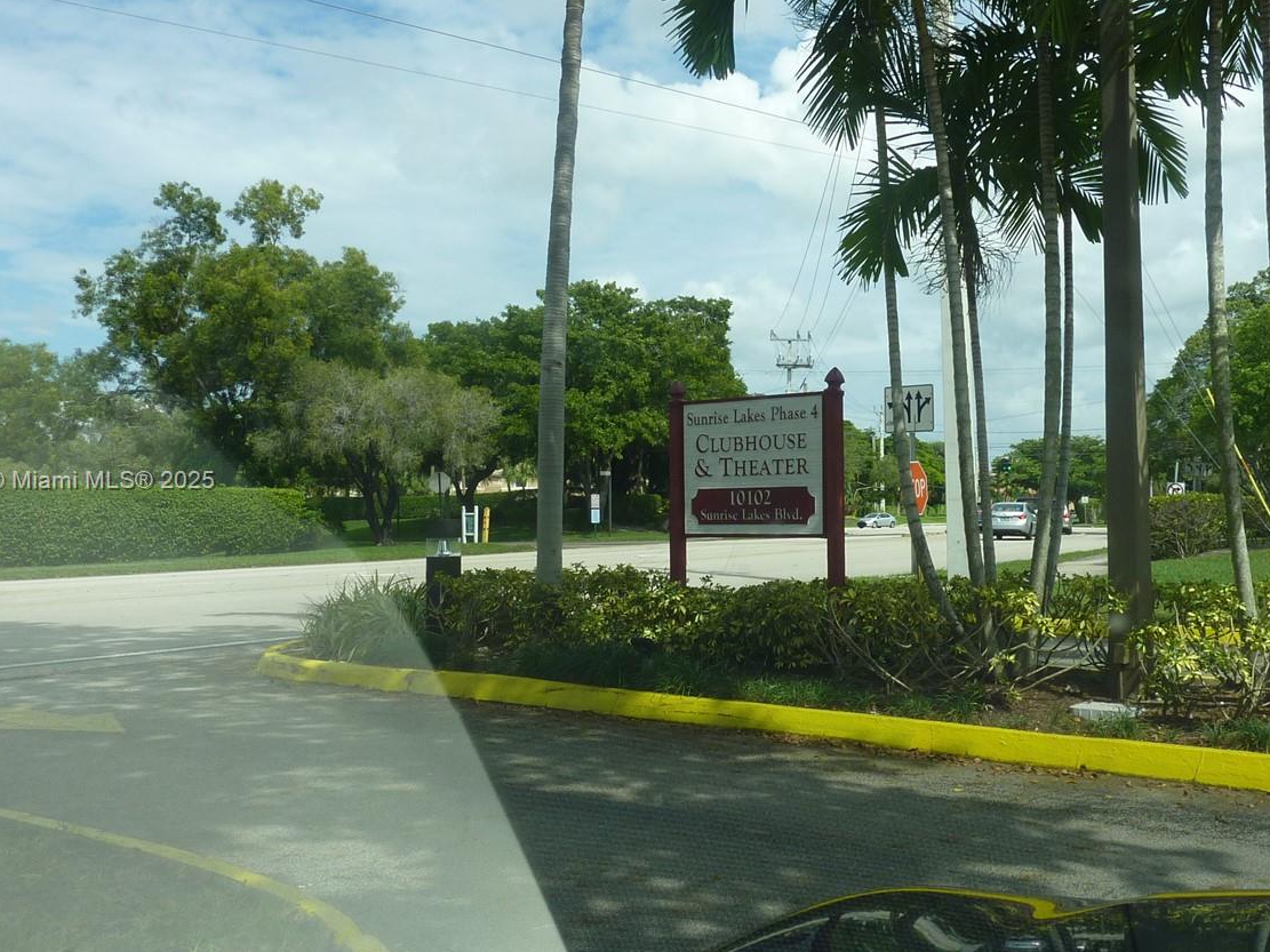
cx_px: 764
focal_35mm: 36
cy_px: 482
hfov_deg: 51.0
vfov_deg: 39.6
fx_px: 1321
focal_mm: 4.1
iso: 80
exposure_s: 1/500
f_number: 4.5
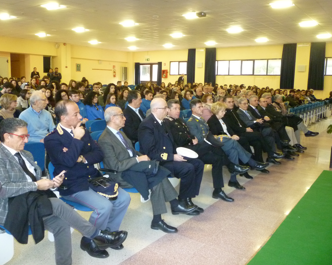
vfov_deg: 47.1
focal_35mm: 31
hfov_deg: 57.1
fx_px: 305
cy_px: 130
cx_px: 154
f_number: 3.3
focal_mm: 5.2
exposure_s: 1/30
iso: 500
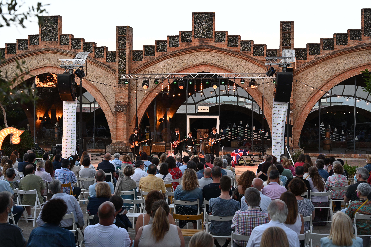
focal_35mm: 49
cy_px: 124
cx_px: 186
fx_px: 505
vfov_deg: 27.5
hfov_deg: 40.3
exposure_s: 1/100
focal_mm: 49
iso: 800
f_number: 6.3
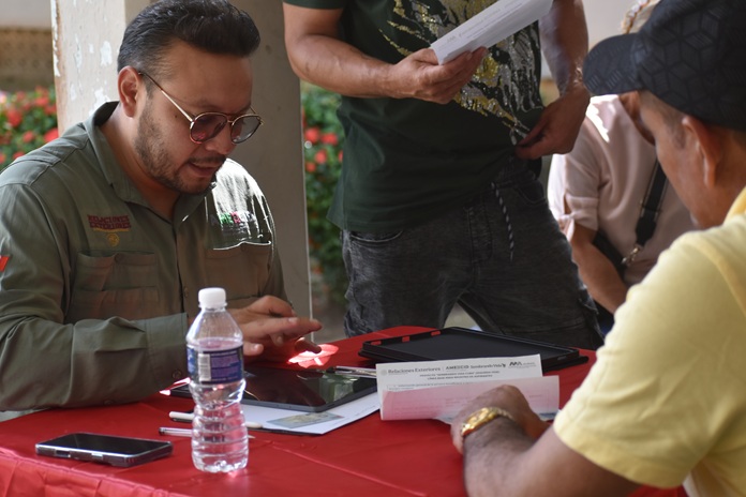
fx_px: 2176
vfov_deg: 13.0
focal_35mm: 105
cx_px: 373
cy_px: 248
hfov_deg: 19.5
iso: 400
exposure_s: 1/250
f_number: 4.5
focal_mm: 70
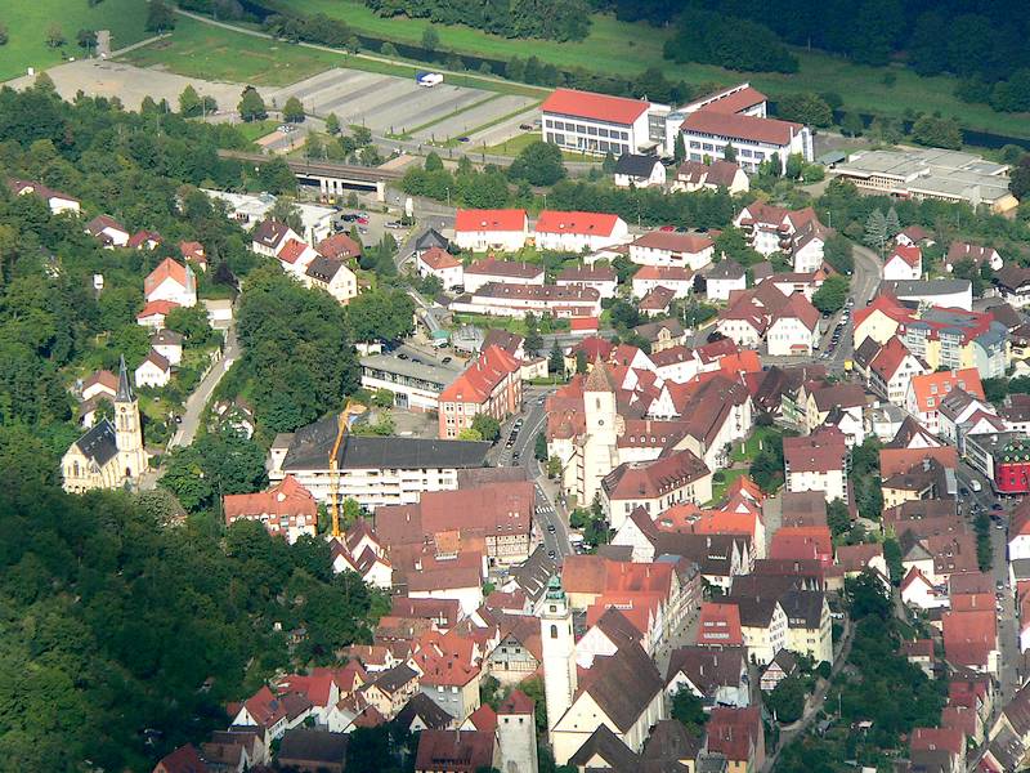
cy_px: 386
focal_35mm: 400
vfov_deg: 3.7
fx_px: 11902
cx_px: 515
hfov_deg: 5.0
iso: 200
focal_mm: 66.6
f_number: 5.6
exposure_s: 1/1000
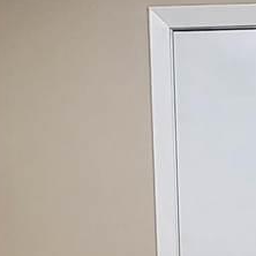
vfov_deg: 7.8
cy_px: 547
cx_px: 246
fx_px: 1774
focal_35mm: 212
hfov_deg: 8.2
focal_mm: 4.3
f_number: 2.4
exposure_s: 1/59
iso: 200
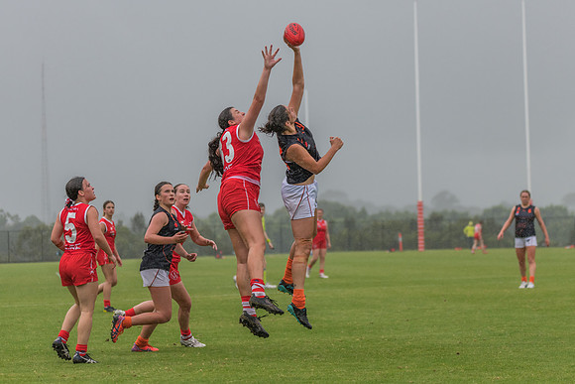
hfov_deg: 12.0
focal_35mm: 171
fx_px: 2736
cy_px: 185
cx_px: 289
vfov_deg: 8.0
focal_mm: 150
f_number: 5
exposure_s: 1/1600
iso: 560
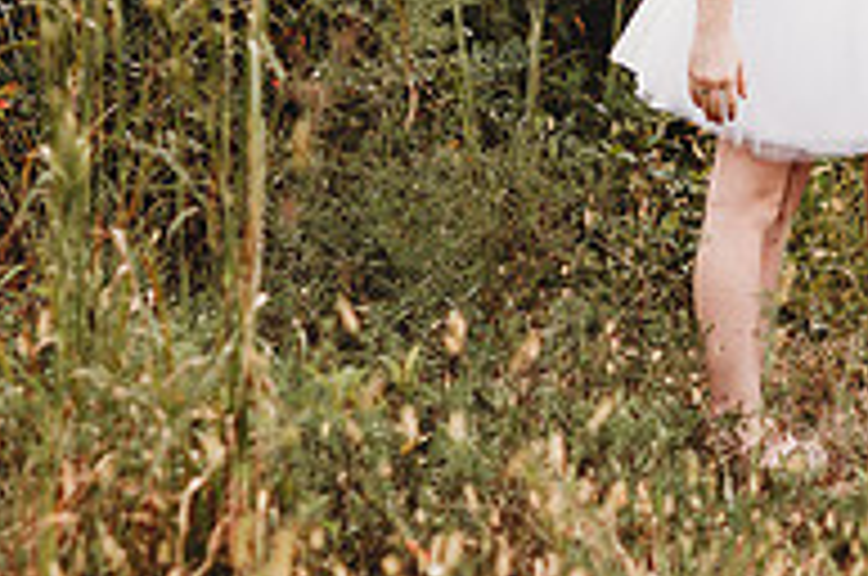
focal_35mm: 256
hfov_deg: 8.0
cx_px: 913
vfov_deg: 5.3
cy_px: -223
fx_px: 6162
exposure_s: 1/200
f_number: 2.2
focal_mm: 85
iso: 125
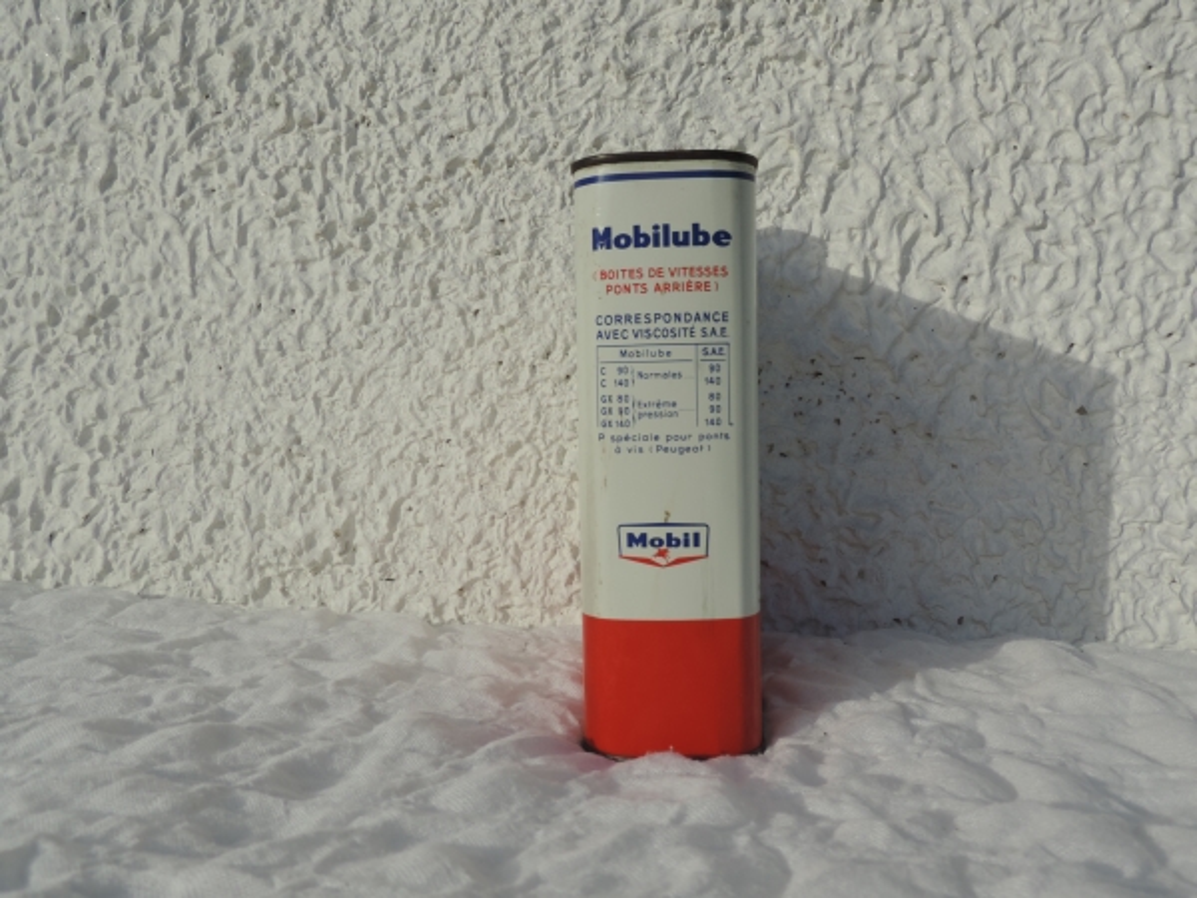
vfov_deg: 46.8
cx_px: 598
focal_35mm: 30
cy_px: 449
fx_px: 1037
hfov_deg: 60.0
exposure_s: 1/1600
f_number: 3.1
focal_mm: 5.3
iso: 80
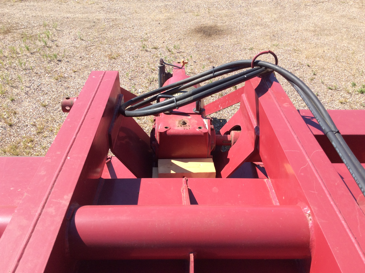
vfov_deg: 44.1
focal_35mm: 32
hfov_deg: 56.9
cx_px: 182
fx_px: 337
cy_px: 136
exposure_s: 1/853
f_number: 2.4
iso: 32
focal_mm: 3.3
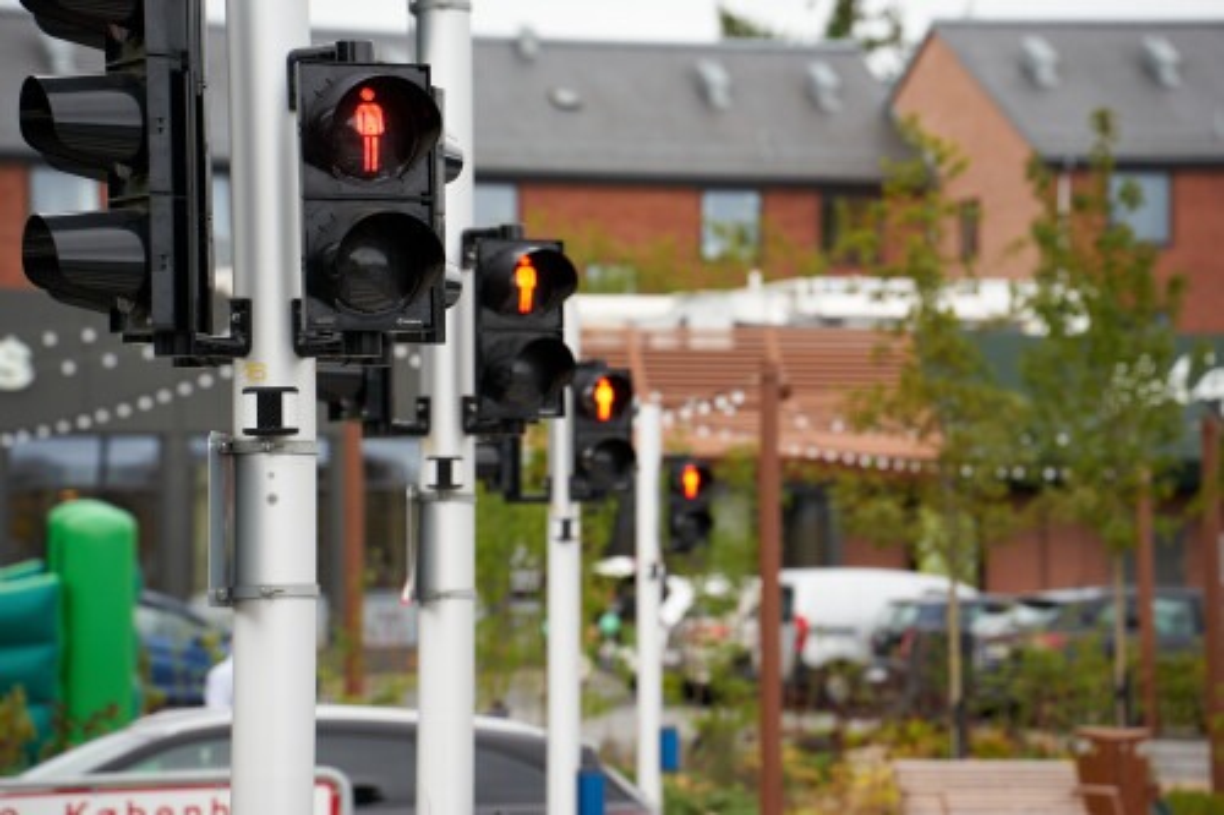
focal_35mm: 180
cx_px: 612
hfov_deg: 11.4
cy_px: 408
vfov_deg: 7.6
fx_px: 6118
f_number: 5.6
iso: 320
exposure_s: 1/400
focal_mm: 180
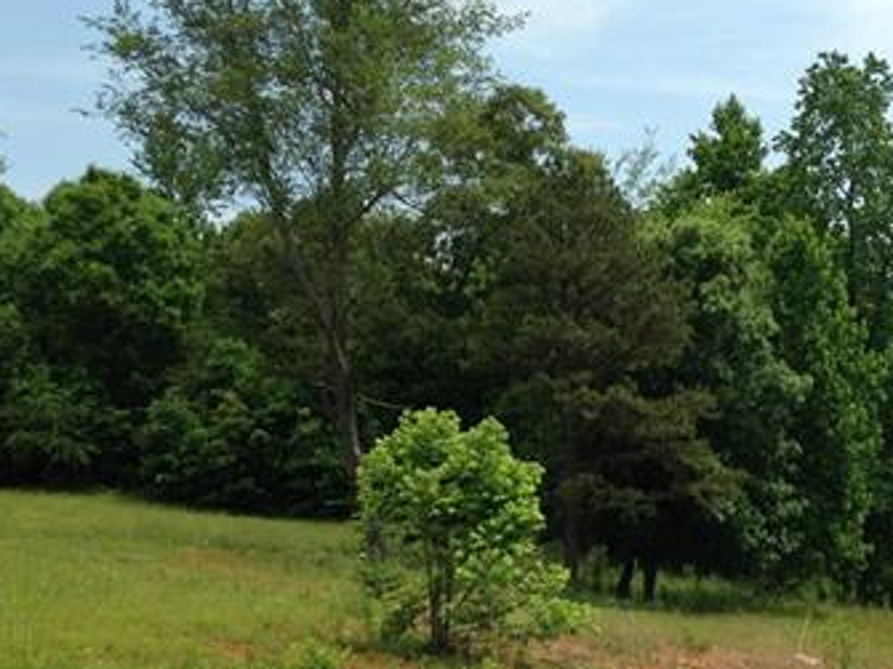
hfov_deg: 30.1
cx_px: 698
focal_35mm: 63
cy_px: 453
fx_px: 1625
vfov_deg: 23.2
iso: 50
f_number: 2.4
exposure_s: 1/1355
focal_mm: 4.12
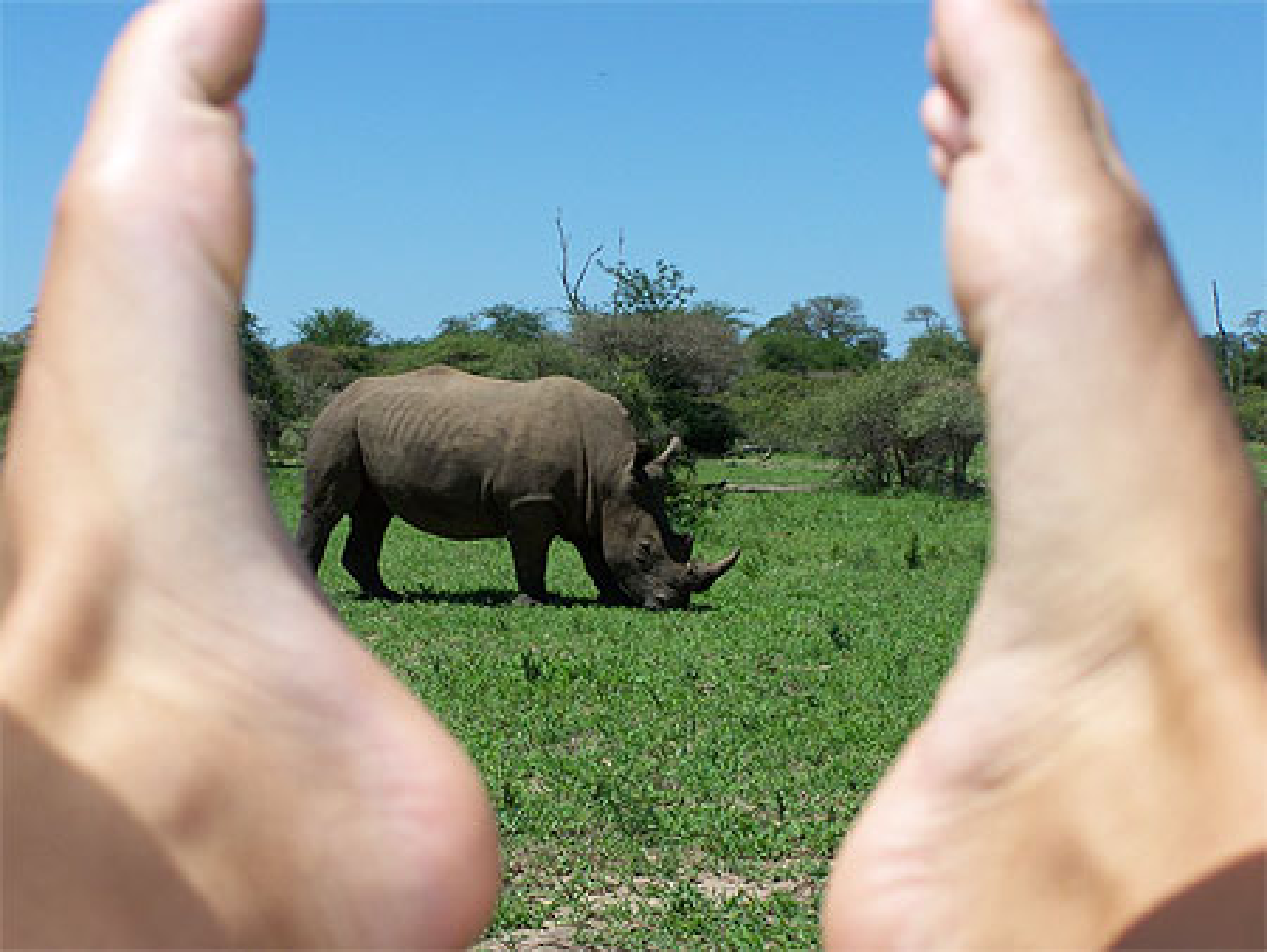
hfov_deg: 20.9
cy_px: 476
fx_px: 3442
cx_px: 634
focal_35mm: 94
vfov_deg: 15.7
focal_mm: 15.6
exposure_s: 1/500
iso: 64
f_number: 4.5
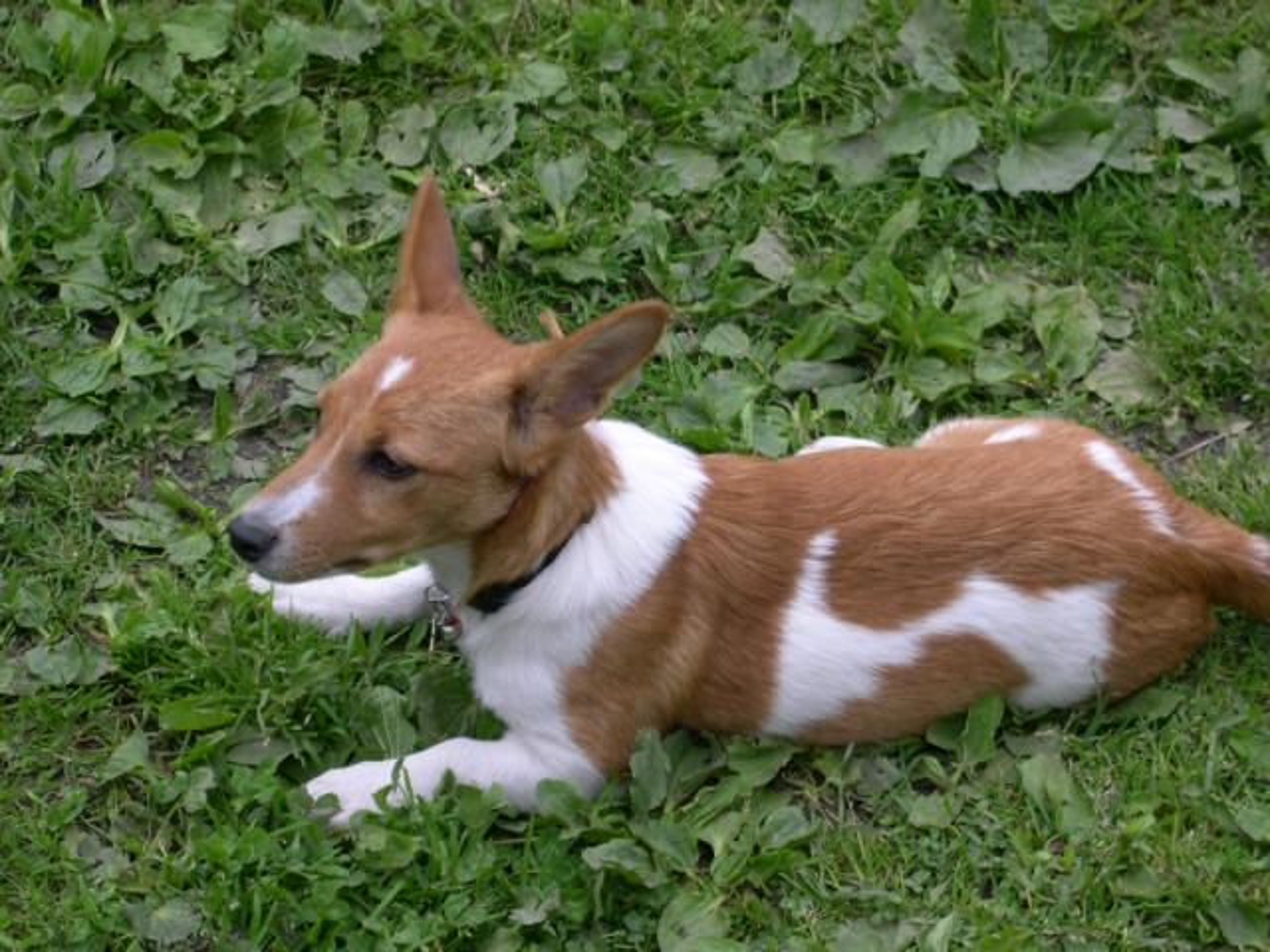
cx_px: 635
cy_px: 476
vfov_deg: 15.2
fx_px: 3559
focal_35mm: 97
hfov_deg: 20.2
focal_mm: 20.5
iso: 100
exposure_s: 1/206
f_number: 4.6
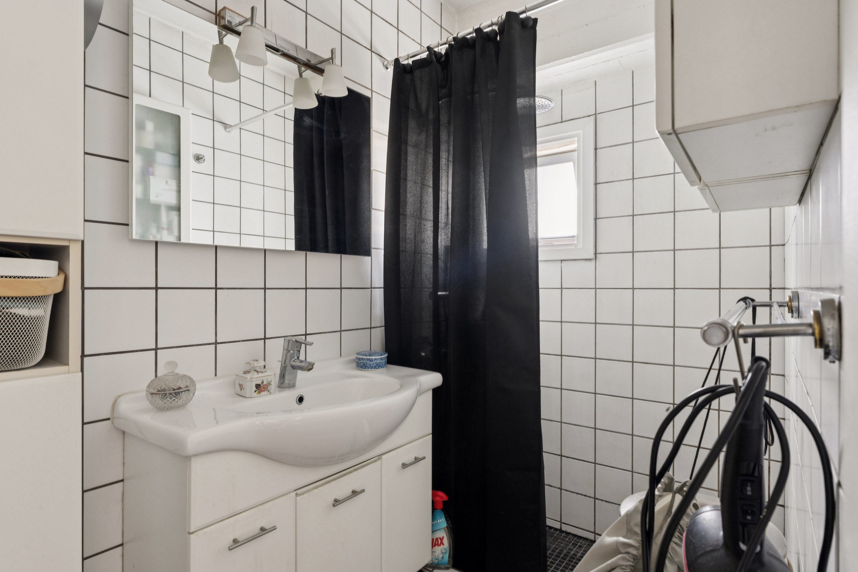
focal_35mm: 19
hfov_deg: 86.9
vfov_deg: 64.6
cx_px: 429
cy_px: 286
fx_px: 453
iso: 200
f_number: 10
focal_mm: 19
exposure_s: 1.3
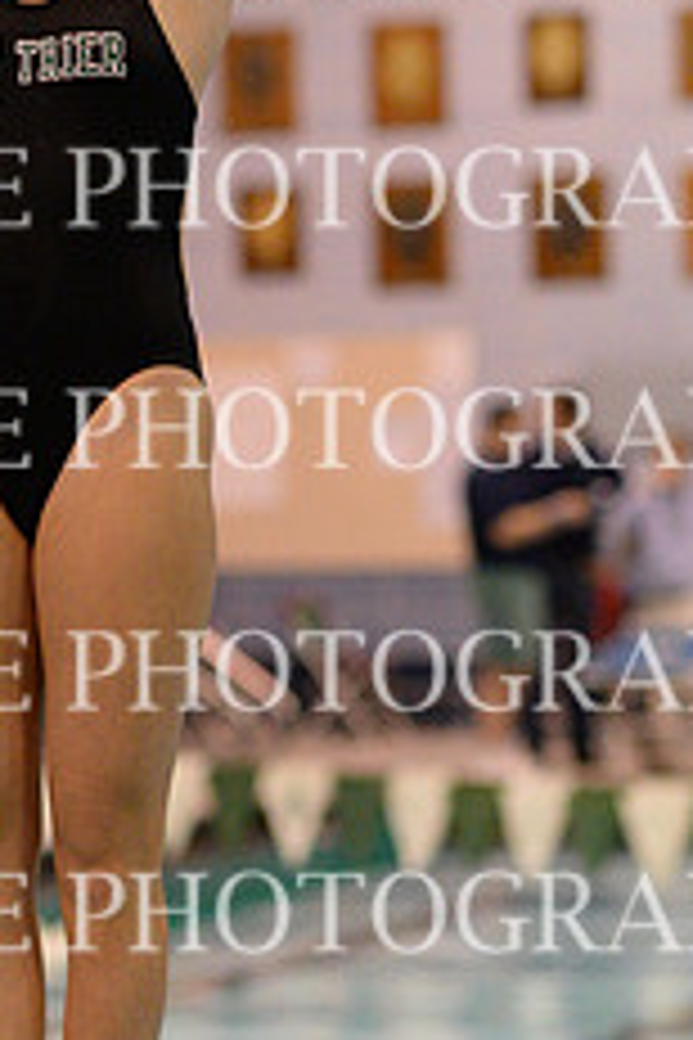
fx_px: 6150
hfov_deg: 6.4
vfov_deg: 9.7
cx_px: 36
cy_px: 306
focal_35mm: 213
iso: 6400
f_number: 2
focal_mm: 85
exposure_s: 1/1250
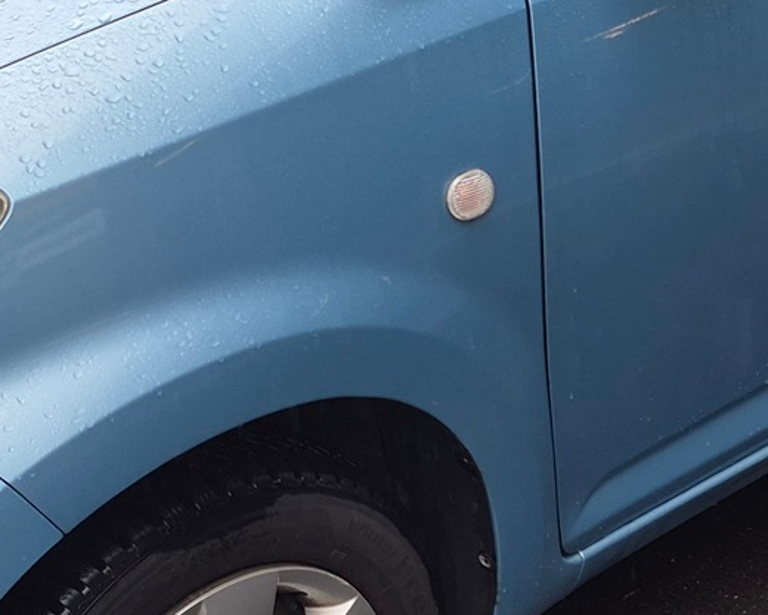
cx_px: 434
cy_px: 146
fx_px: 1977
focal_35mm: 87
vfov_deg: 17.5
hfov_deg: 22.0
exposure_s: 1/198
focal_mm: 5.4
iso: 25
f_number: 1.8
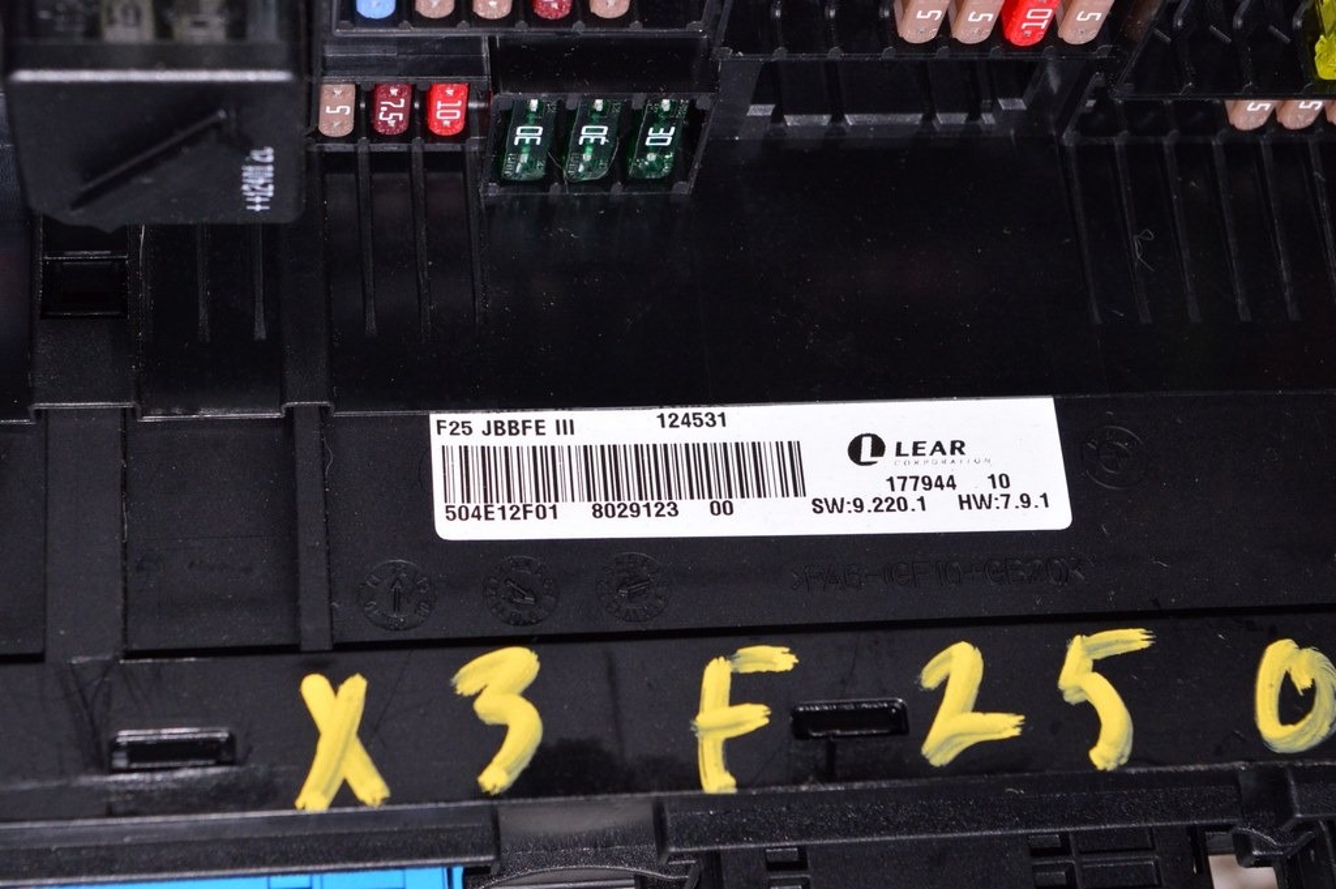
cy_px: 444
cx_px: 668
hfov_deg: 28.1
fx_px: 2670
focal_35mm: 72
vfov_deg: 18.9
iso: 1600
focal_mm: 48
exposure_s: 1/200
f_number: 8
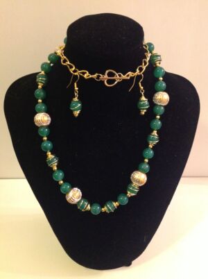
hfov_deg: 40.6
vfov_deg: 52.7
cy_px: 140
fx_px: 281
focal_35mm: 35
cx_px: 104
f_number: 2.4
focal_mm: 4.28
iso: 500
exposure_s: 1/15
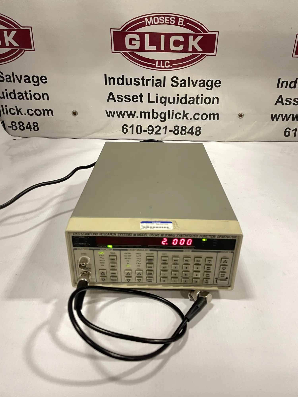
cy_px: 198
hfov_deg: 53.1
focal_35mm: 26
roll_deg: -2.7
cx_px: 149
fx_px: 298
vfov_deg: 67.3
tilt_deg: -27.6
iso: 250
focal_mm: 4.2
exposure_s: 1/60
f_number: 1.6
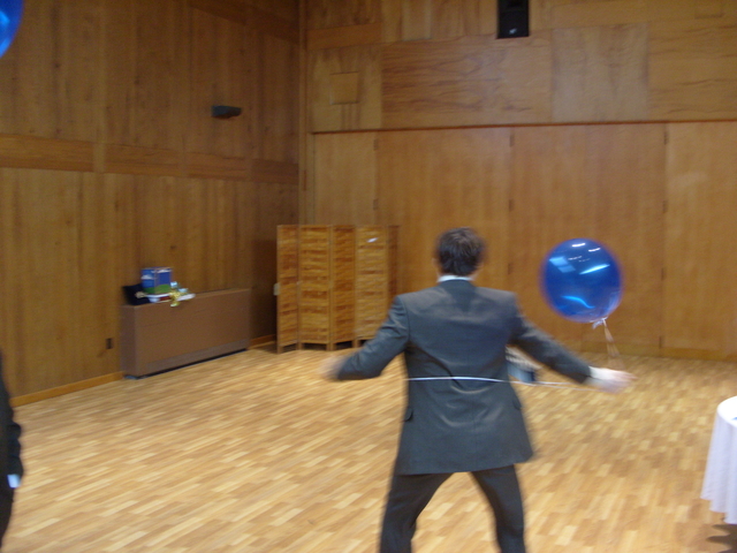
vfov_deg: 40.7
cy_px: 276
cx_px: 368
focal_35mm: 35
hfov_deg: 52.6
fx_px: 745
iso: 200
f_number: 2.8
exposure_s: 1/45
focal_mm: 7.8
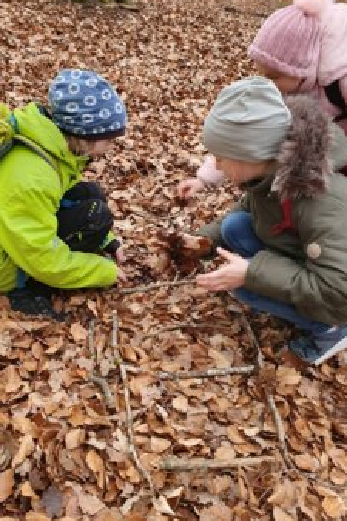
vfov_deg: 58.6
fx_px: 463
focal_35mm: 32
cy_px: 236
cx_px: 156
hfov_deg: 41.0
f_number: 2.4
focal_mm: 4.32
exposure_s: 1/100
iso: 160
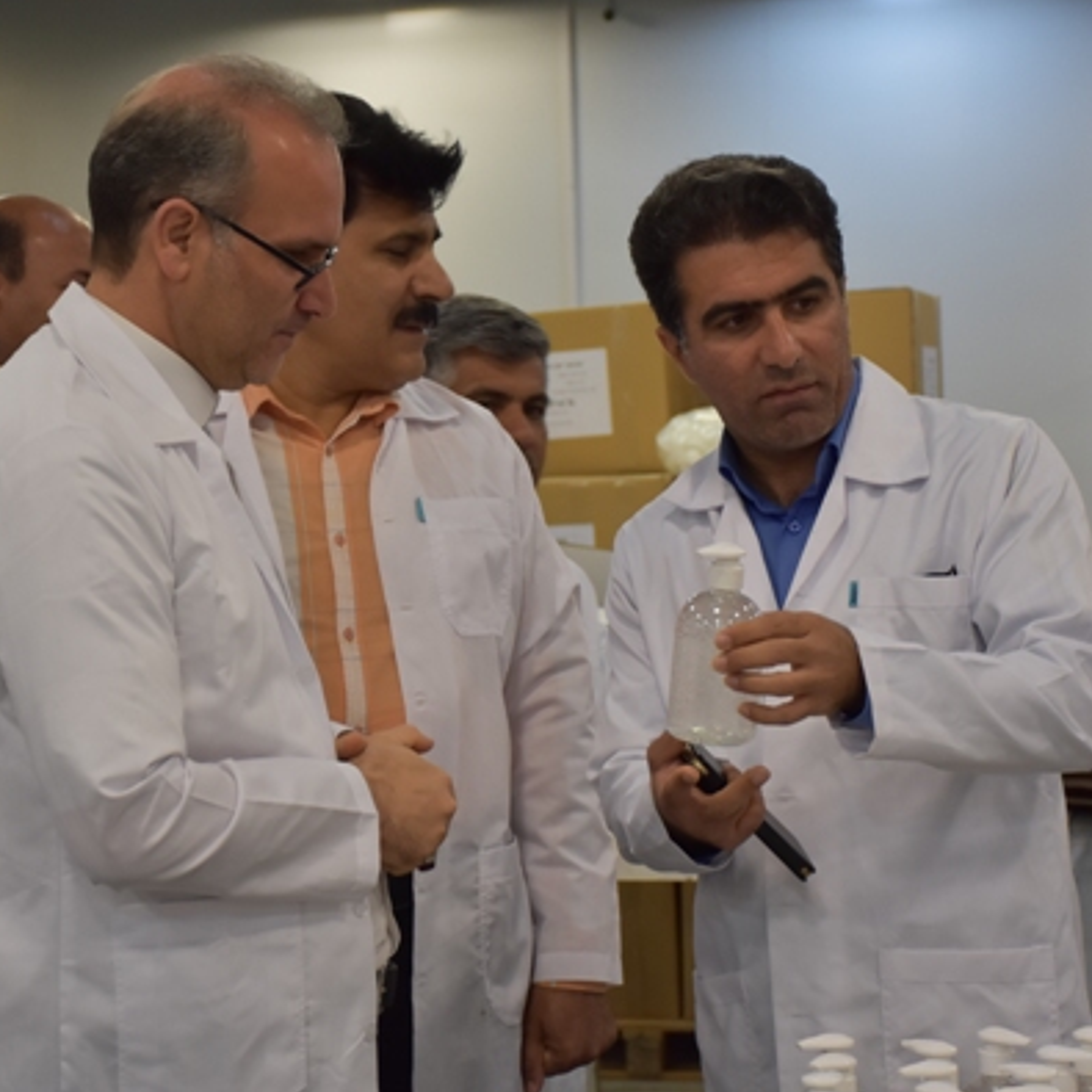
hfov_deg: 18.7
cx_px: 440
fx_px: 3319
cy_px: 545
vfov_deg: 18.7
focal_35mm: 93
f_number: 5
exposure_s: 1/100
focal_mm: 48
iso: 800
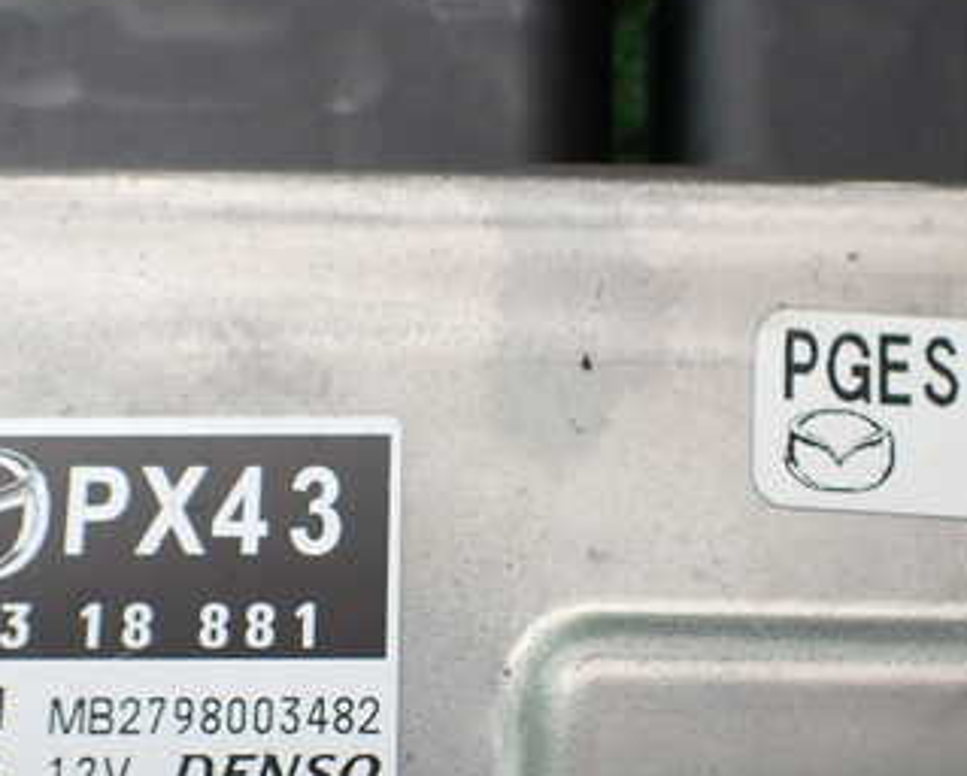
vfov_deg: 27.5
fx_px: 1576
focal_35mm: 55
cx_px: 540
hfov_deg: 34.1
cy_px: 518
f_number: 2.3
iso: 160
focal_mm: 5.4
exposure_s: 1/125
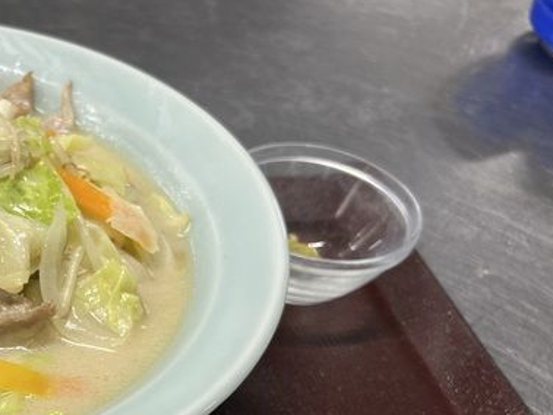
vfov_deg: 25.1
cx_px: 12
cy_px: 395
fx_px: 895
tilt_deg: -46.3
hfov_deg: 31.9
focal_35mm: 56
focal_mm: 5.7
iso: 64
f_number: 1.5
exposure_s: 1/100
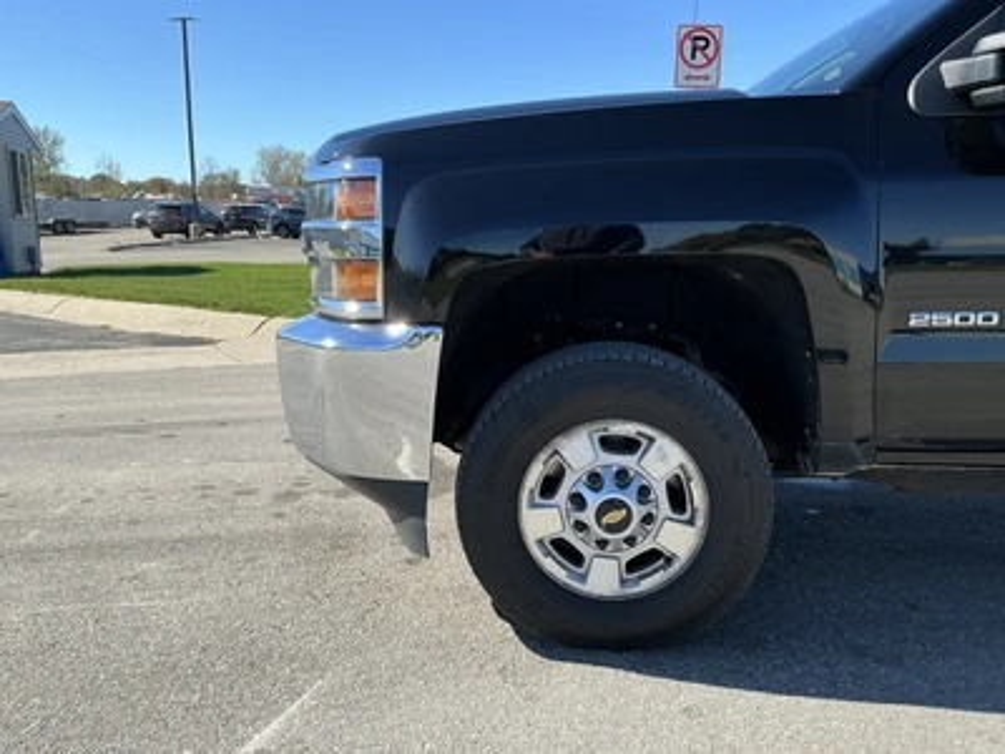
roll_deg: -0.6
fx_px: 813
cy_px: 377
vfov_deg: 49.7
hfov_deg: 63.4
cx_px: 502
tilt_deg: -10.2
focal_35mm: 28
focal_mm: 3
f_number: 1.8
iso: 25
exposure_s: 1/1055
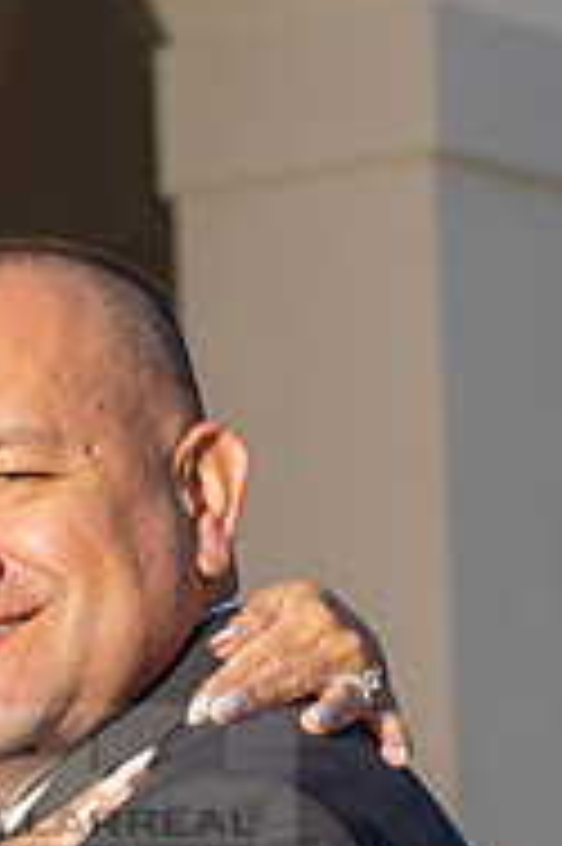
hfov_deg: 8.0
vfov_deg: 12.1
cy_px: 810
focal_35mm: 169
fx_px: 3964
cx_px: -126
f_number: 4.5
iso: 400
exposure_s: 1/200
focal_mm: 47
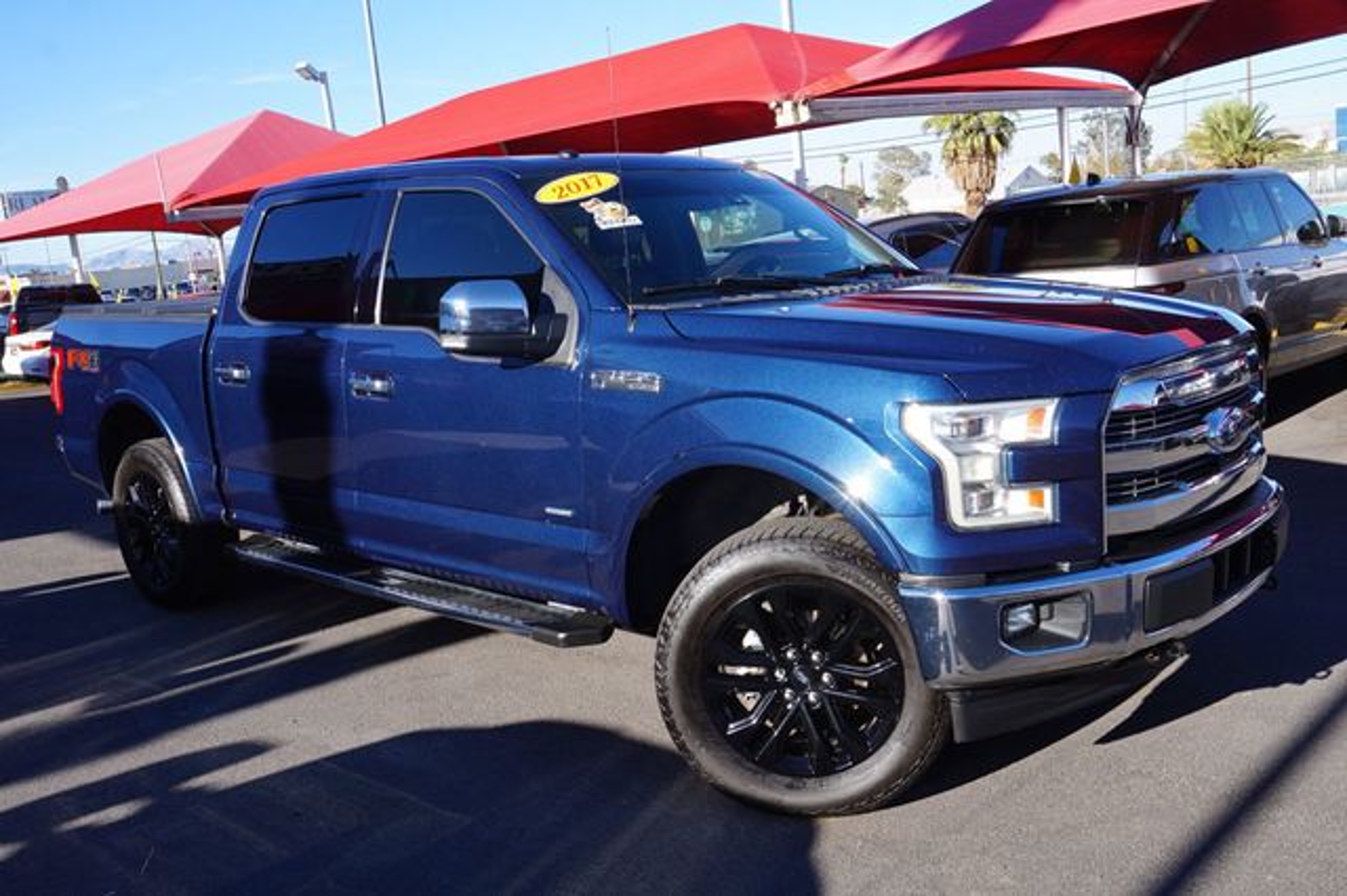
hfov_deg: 57.2
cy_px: 448
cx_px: 674
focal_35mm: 33
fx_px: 1234
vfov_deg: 39.9
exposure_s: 1/80
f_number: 10
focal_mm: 22
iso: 100
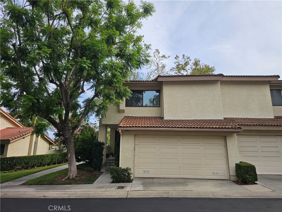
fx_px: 187
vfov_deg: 58.9
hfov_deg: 73.9
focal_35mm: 23
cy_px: 106
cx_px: 141
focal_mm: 6.3
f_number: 1.7
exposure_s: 1/736
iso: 10
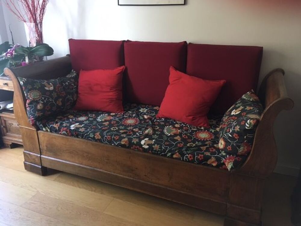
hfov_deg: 61.7
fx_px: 252
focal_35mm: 29
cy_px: 113
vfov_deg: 48.2
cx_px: 150
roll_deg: +1.0
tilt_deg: -22.0
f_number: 2.2
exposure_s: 1/33
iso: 160
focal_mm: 4.15
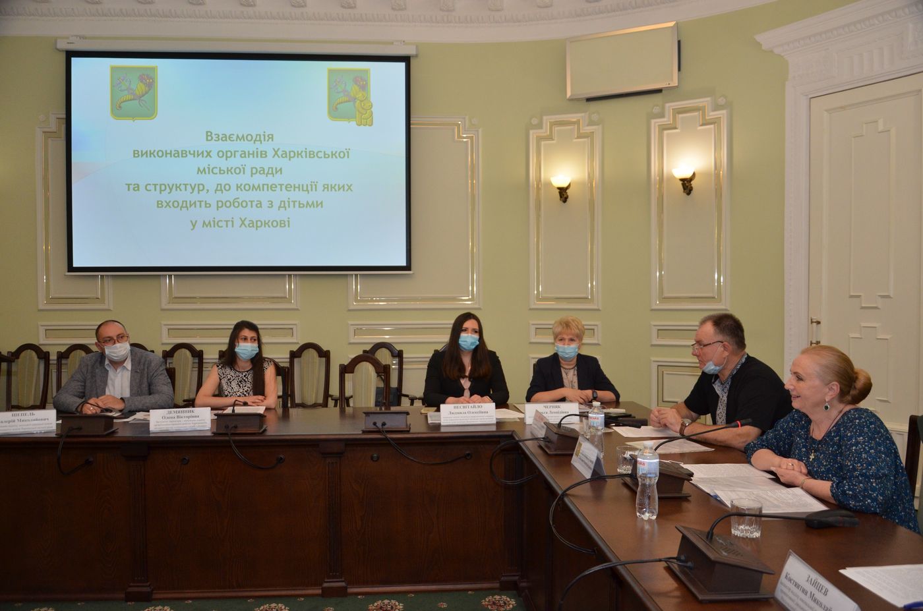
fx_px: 691
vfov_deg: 47.7
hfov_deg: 67.5
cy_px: 306
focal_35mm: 27
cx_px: 462
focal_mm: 18
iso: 800
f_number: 3.5
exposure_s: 1/250
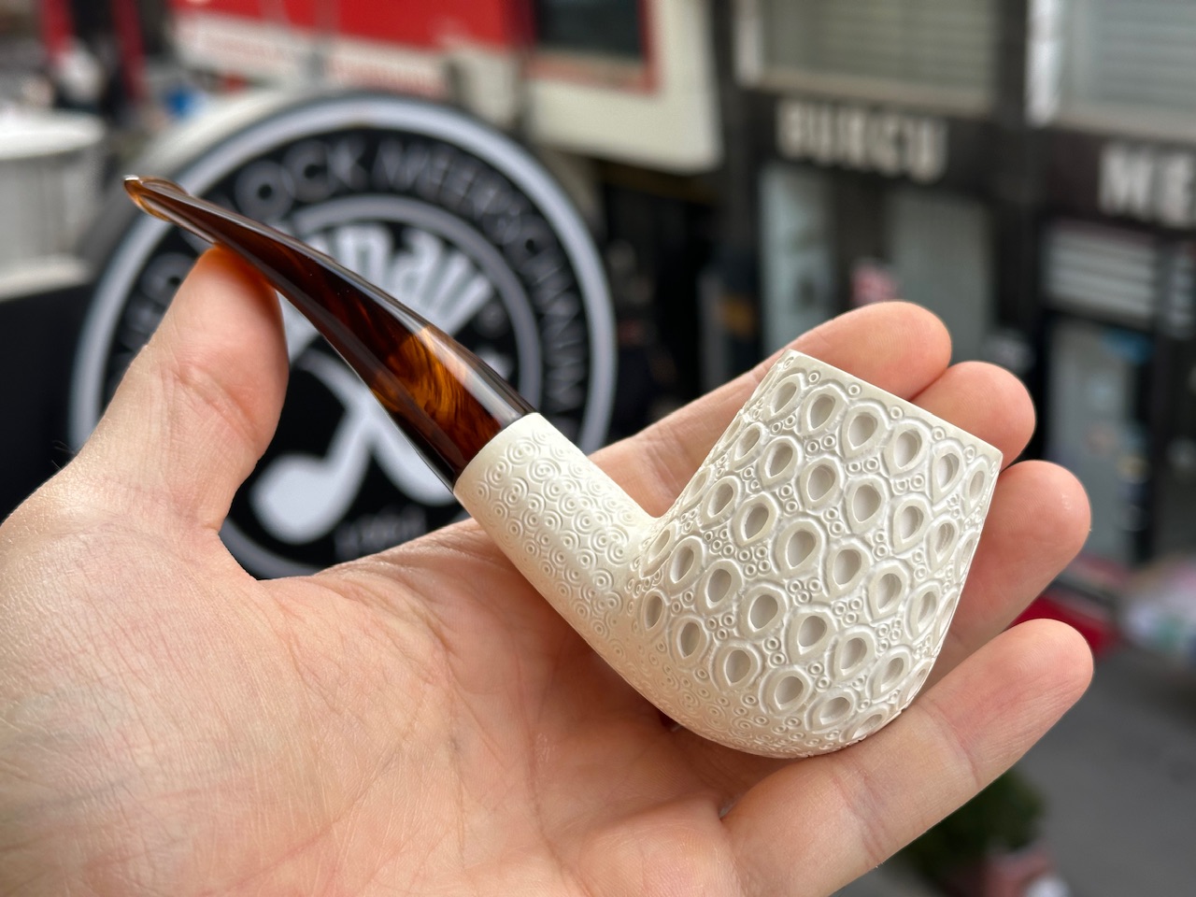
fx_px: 1658
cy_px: 448
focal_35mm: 48
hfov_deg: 39.7
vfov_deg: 30.3
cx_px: 598
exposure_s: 1/519
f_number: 1.78
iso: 64
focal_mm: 6.86
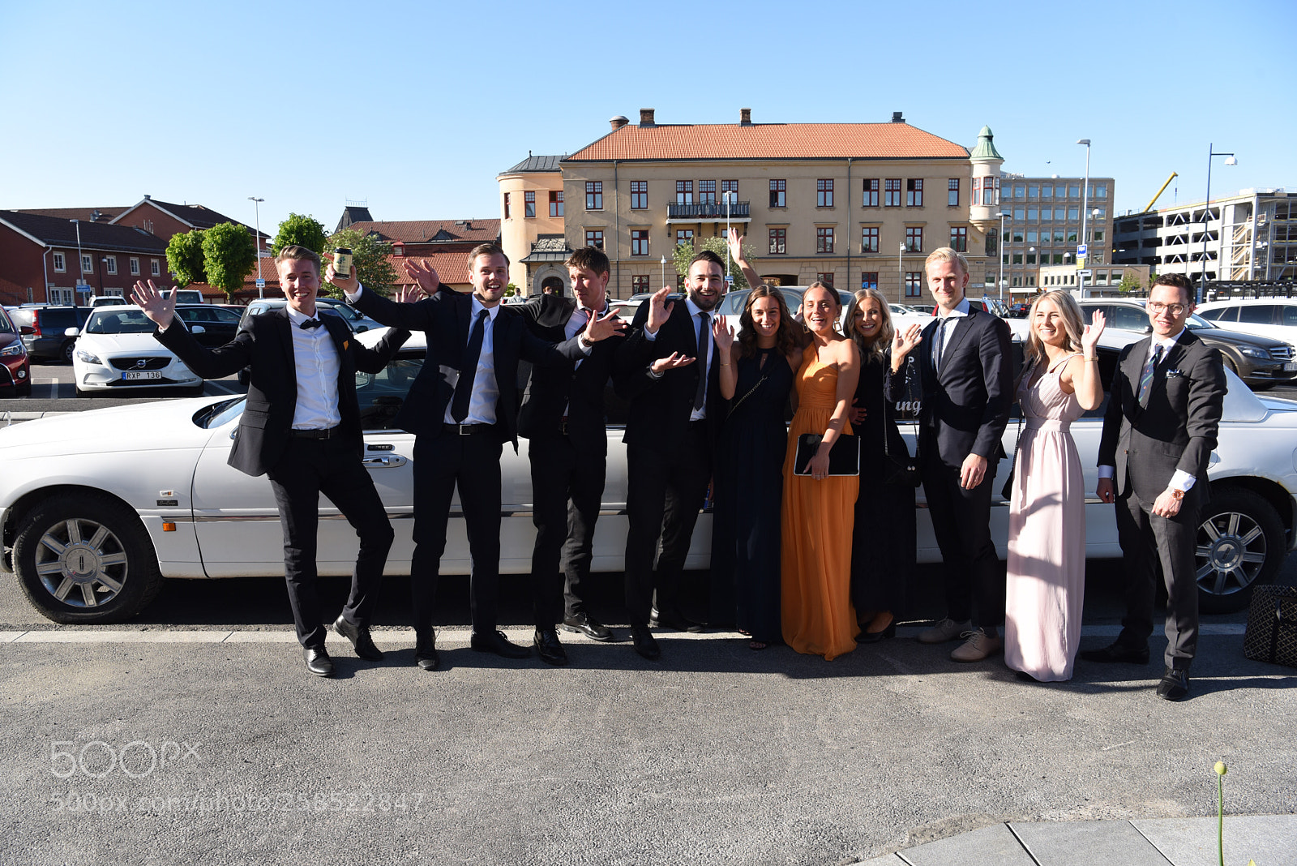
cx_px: 648
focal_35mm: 27
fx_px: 973
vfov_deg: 48.0
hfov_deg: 67.4
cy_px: 433
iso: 100
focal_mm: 27
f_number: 9
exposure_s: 1/125
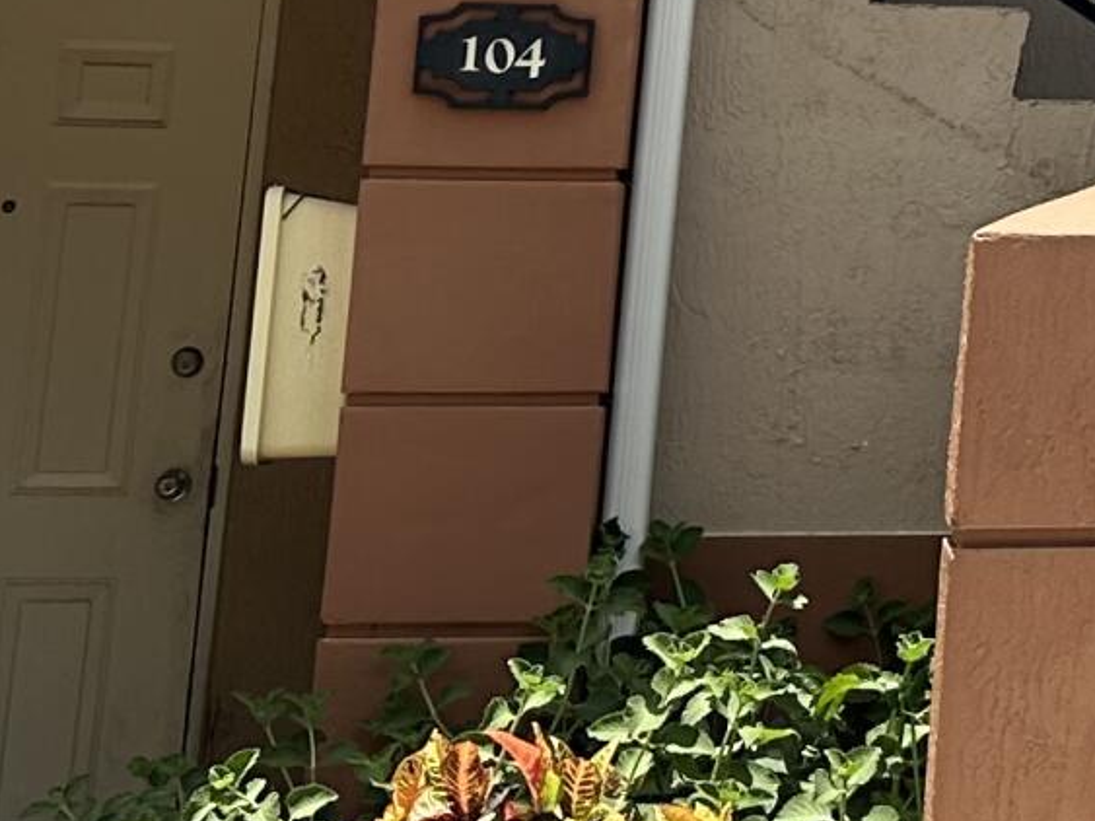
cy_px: -578
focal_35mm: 128
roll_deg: -1.1
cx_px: 2073
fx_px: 4048
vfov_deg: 10.9
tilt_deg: +13.1
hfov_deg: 13.5
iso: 80
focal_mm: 6.86
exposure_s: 1/3356
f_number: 1.78
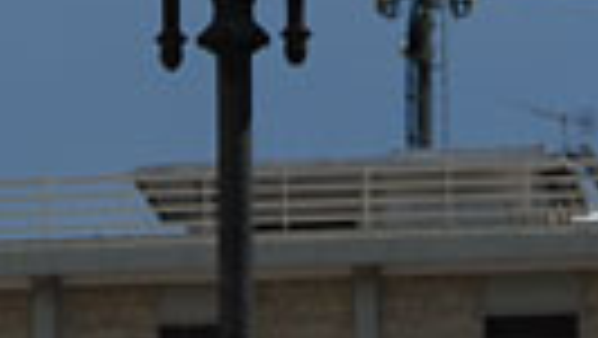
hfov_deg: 3.9
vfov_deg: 2.2
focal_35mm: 550
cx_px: 450
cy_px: -340
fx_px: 8733
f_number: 5
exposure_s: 1/1250
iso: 200
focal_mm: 75
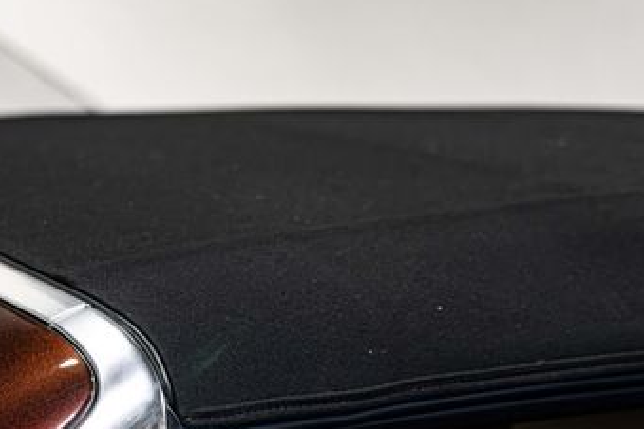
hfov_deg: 16.8
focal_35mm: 121
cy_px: 394
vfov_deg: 11.3
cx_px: 135
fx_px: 2164
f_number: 4
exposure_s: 1/100
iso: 1250
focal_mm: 64
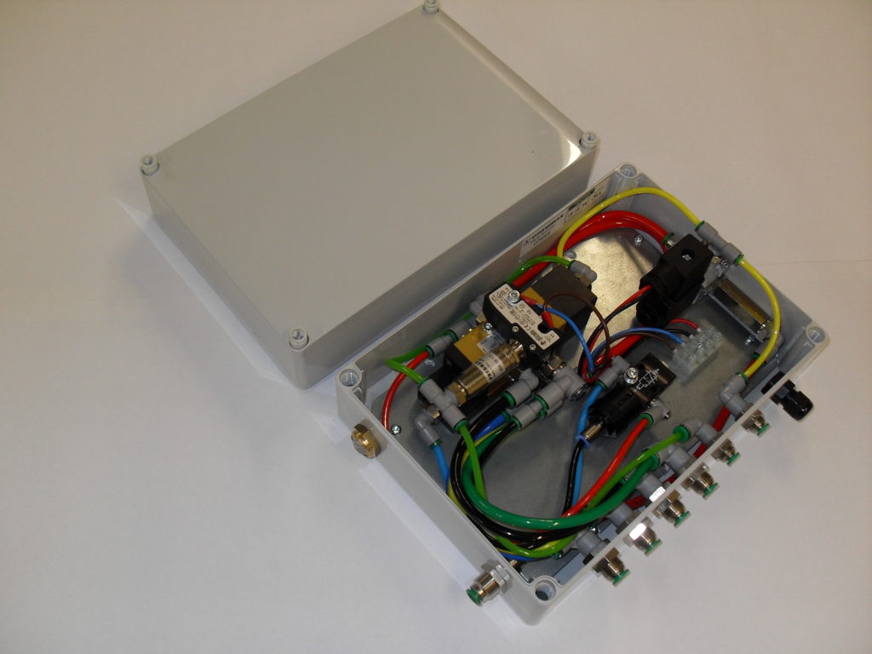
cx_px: 436
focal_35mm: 37
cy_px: 327
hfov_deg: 50.1
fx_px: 932
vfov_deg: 38.7
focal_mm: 6.3
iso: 100
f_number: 2.8
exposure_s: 1/45
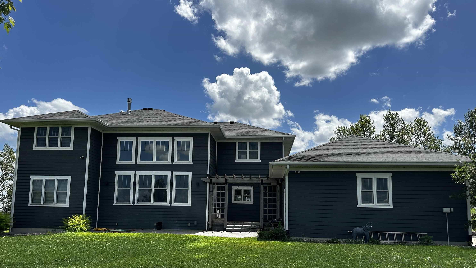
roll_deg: -1.4
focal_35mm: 27
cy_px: 174
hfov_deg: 69.9
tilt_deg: +6.7
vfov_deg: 42.4
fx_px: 341
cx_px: 233
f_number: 1.78
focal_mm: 6.86
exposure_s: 1/5263
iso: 80
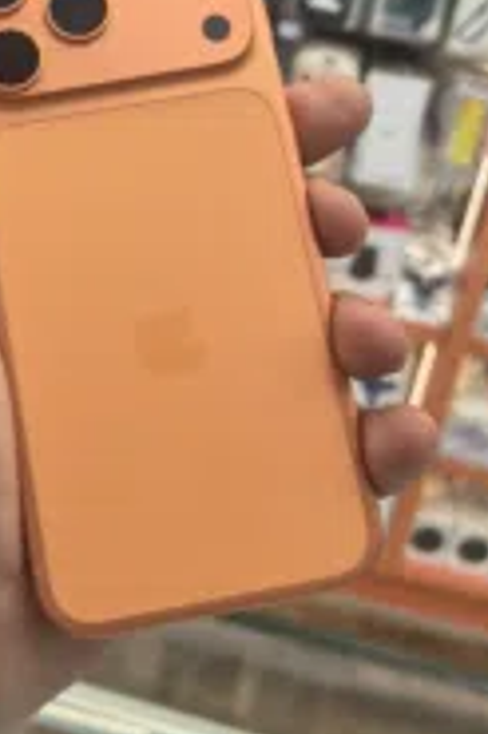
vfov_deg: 35.9
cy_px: 163
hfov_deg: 24.6
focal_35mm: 54
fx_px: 1100
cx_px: 95
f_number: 1.8
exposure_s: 1/100
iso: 101
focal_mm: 5.56
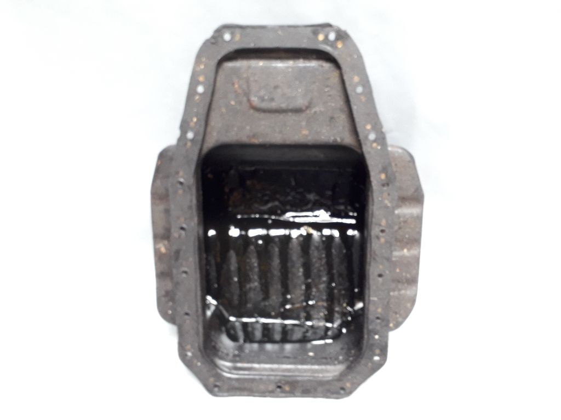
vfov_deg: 51.4
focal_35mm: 27
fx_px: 438
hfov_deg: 65.3
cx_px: 280
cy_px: 210
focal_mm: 3.6
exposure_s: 1/40
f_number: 1.9
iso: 200
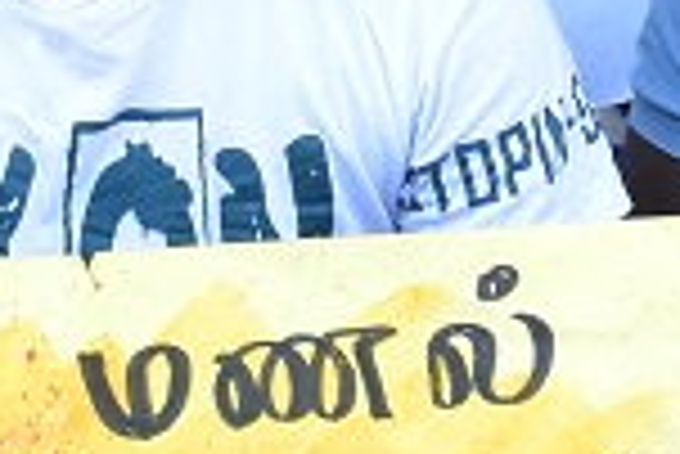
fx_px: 5842
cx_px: 527
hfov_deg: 6.7
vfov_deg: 4.5
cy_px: 117
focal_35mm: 309
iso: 2000
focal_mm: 26
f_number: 11
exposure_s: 1/200
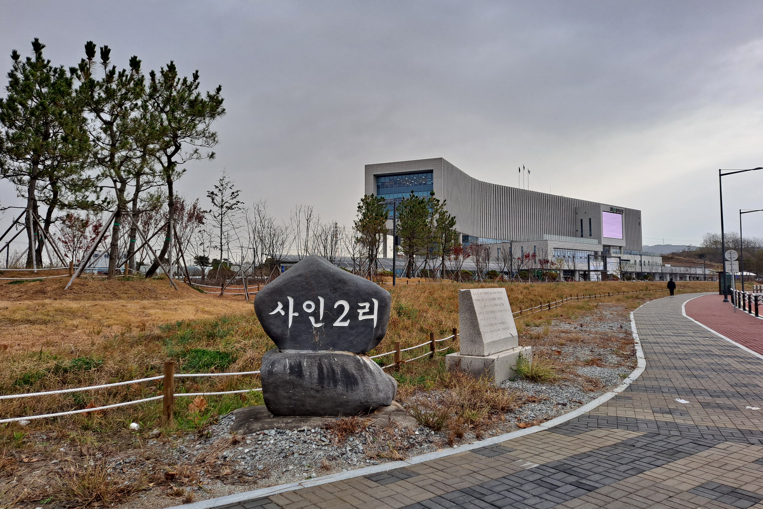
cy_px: 244
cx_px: 387
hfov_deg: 67.4
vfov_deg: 47.9
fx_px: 572
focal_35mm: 27
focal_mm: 4.6
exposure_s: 1/347
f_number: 2
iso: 32
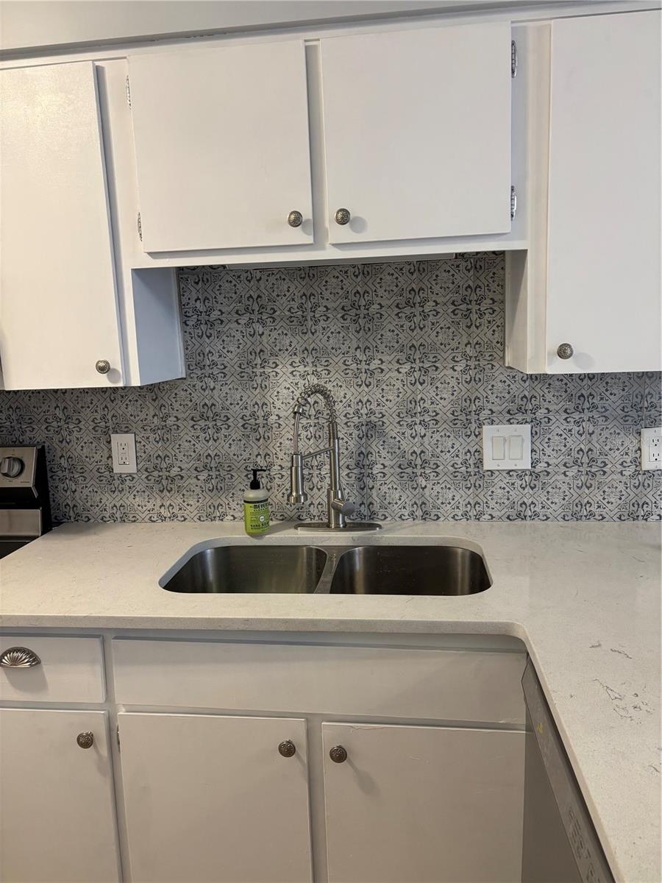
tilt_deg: -8.1
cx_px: 331
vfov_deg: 67.3
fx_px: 663
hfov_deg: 53.1
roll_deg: +2.3
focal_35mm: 26
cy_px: 442
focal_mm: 5.96
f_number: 1.6
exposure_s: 1/60
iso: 160
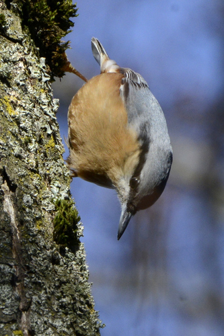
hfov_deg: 3.4
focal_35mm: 400
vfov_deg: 5.2
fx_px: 3736
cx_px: 112
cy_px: 168
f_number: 13
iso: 640
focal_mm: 400
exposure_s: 1/640
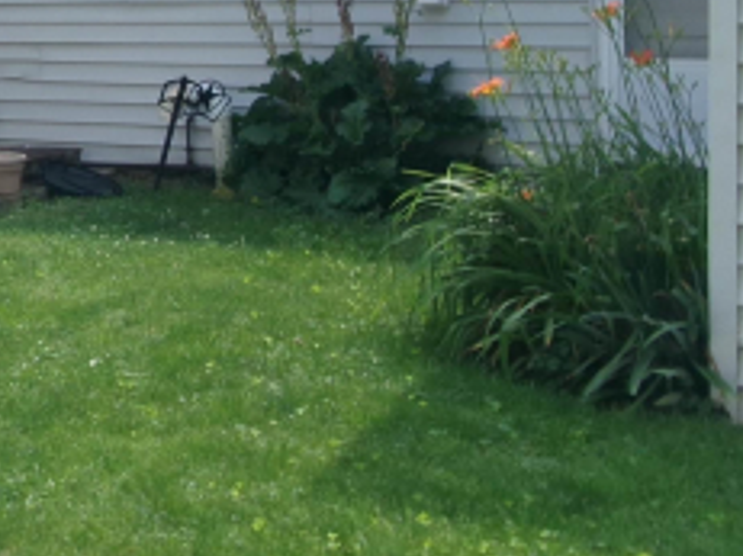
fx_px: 1738
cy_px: -45
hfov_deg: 22.3
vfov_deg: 17.6
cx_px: -146
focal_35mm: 81
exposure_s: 1/38
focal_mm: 5.1
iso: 100
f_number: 10.8
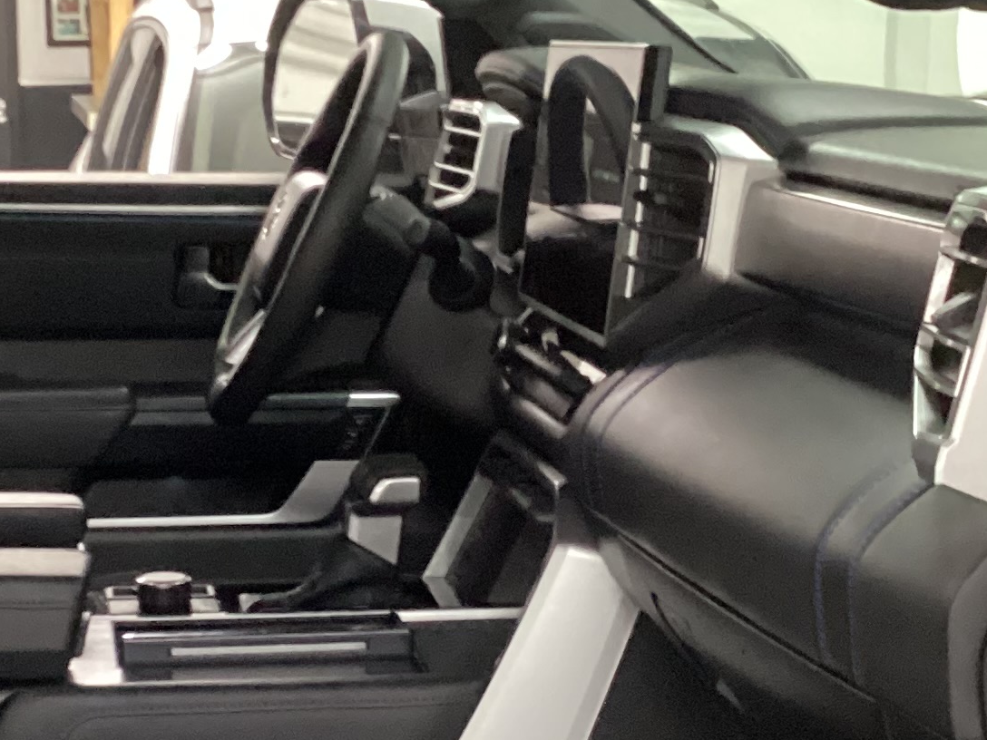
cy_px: 526
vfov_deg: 15.8
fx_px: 2652
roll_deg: +1.0
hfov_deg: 21.0
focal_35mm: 93
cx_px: 301
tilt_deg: -13.8
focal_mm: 3.3
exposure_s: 1/25
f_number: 2.4
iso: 640
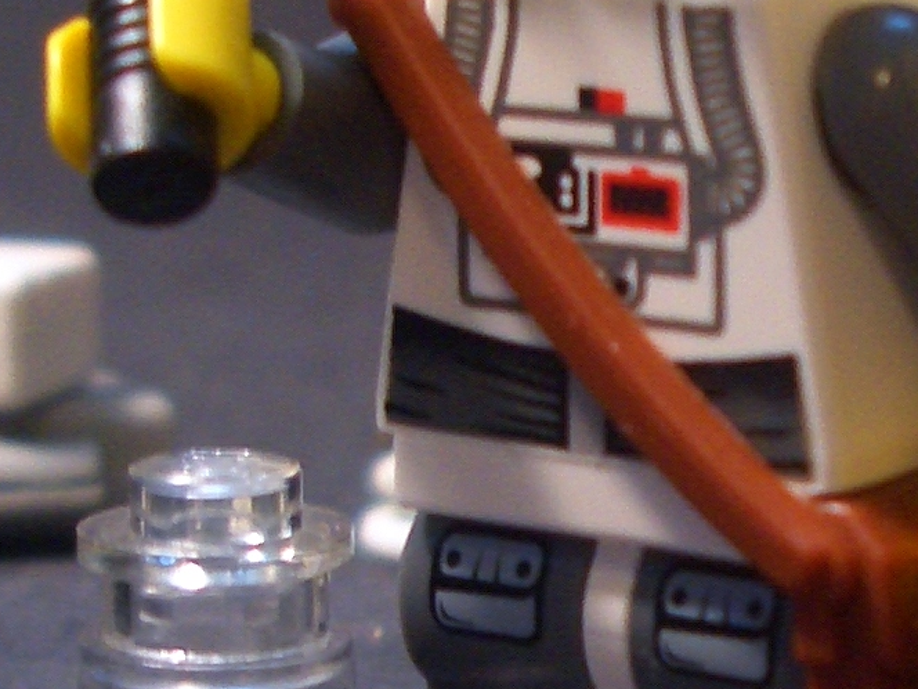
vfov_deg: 11.0
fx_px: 3580
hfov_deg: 14.3
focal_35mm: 135
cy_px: 397
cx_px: 953
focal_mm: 5.8
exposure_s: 1/8
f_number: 2.6
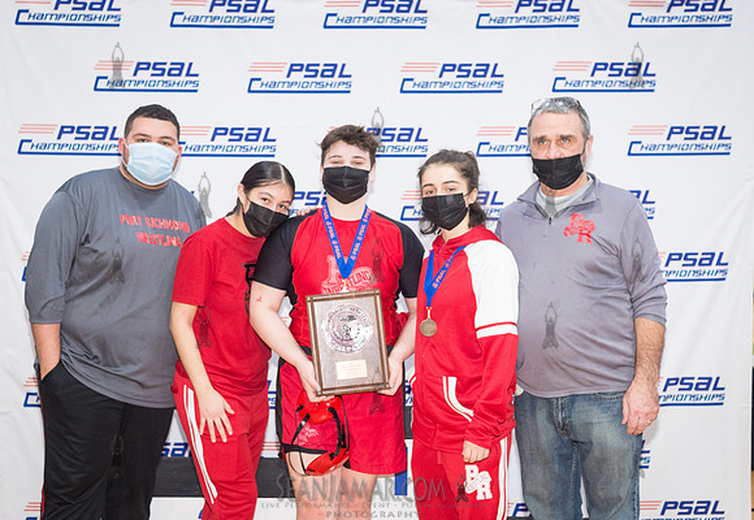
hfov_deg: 38.7
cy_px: 278
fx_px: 1072
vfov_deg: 27.3
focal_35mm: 51
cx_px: 344
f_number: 3.5
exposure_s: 1/320
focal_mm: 35
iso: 4000
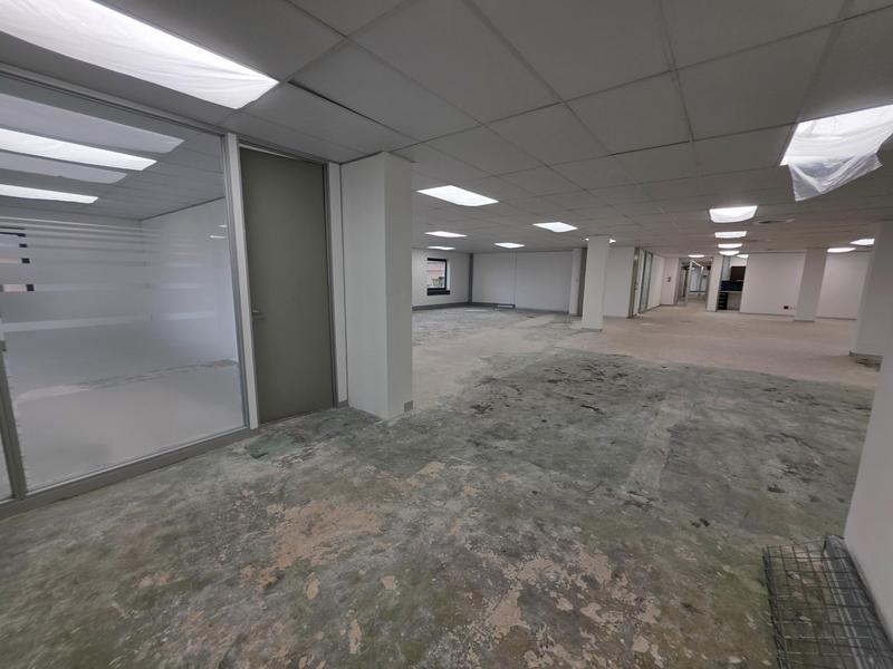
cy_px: 334
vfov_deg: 89.9
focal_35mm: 13
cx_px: 446
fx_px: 335
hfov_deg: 106.2
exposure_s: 1/100
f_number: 1.9
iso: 32
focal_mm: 2.2
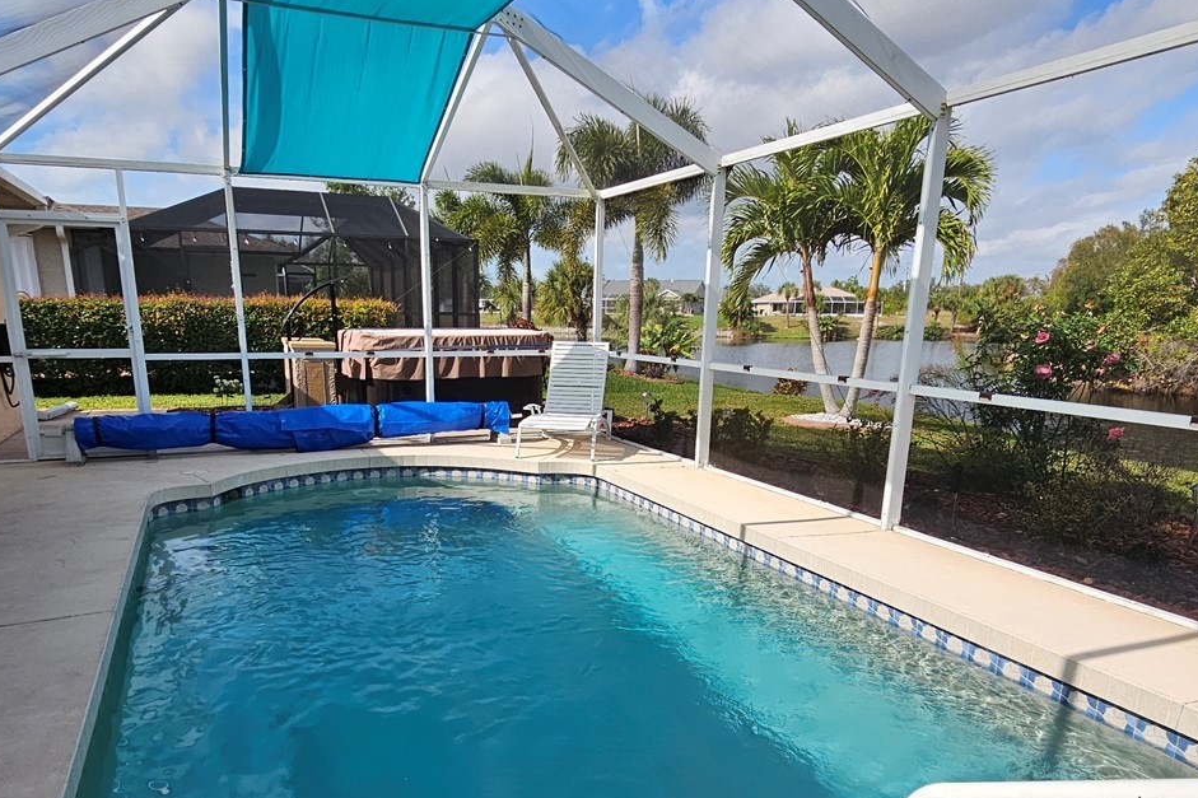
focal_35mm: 23
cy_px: 532
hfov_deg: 76.0
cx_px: 554
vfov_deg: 54.0
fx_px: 765
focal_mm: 2.2
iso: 50
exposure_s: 1/1709
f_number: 2.2
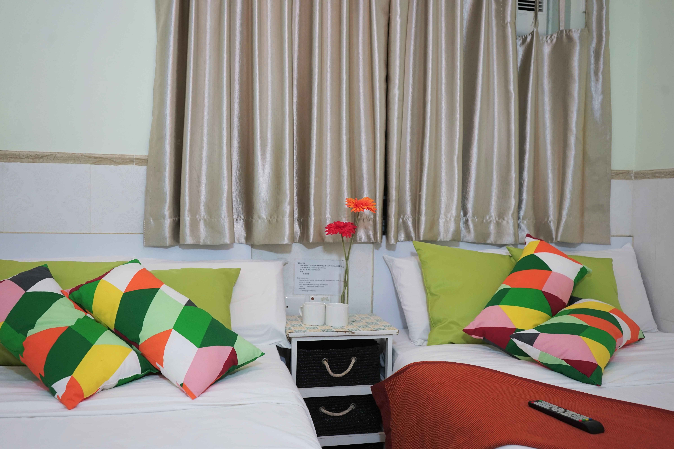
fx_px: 580
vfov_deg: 42.3
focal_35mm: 31
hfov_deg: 60.3
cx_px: 337
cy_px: 224
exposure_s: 1/125
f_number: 5
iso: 1250
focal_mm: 31
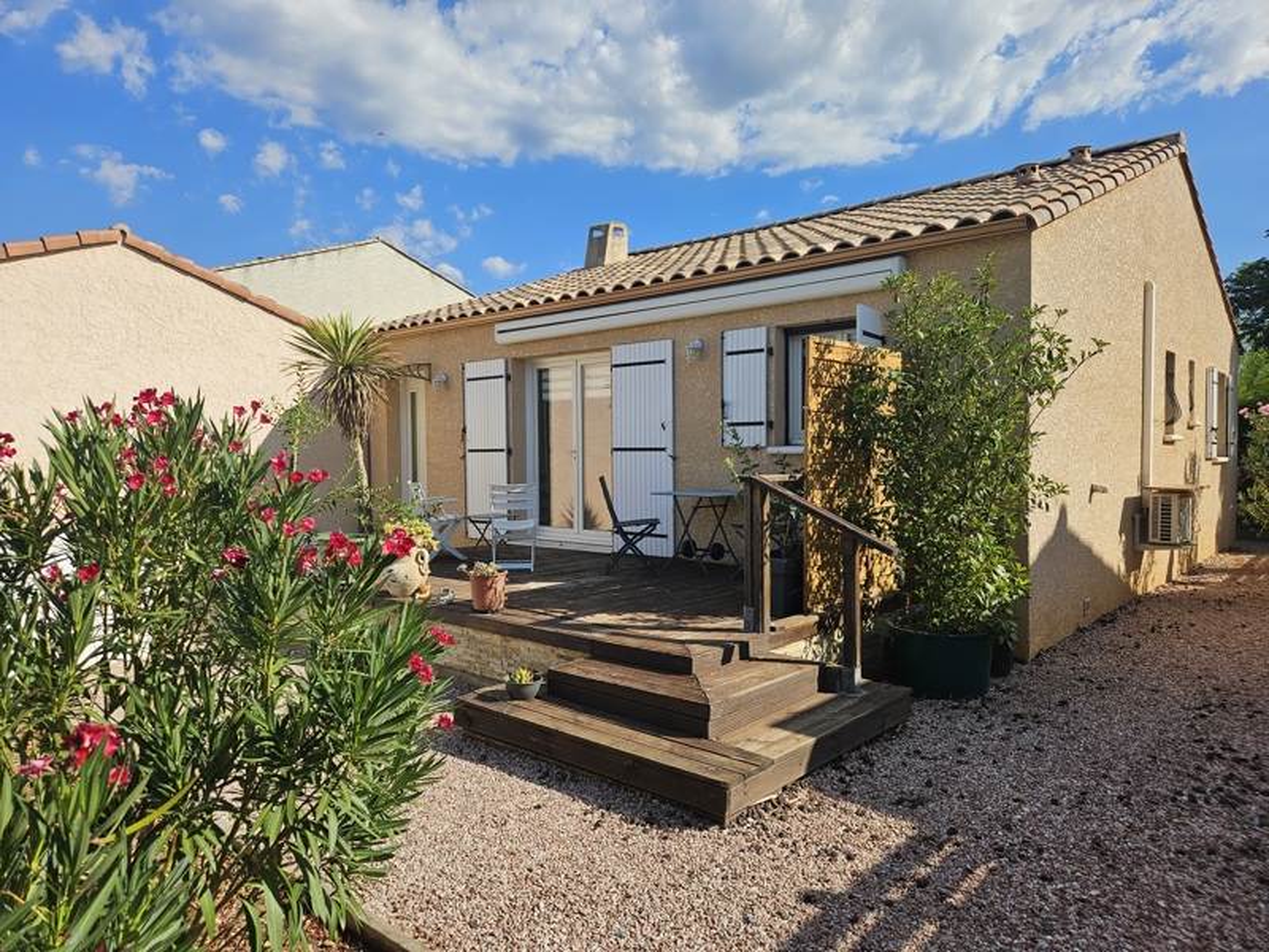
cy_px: 476
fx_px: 843
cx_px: 634
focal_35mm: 23
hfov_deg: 73.9
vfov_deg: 58.9
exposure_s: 1/2021
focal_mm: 5.4
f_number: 1.8
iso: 25
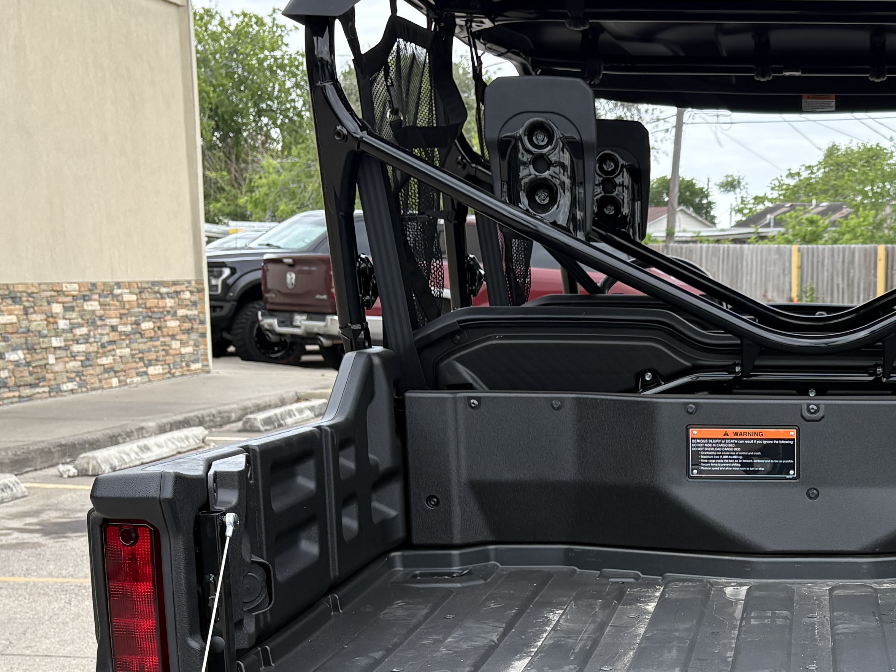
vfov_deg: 22.8
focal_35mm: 63
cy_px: 593
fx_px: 1631
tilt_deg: -10.6
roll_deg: -0.2
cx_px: 860
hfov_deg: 29.1
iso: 64
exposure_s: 1/412
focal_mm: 5.96
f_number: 1.6
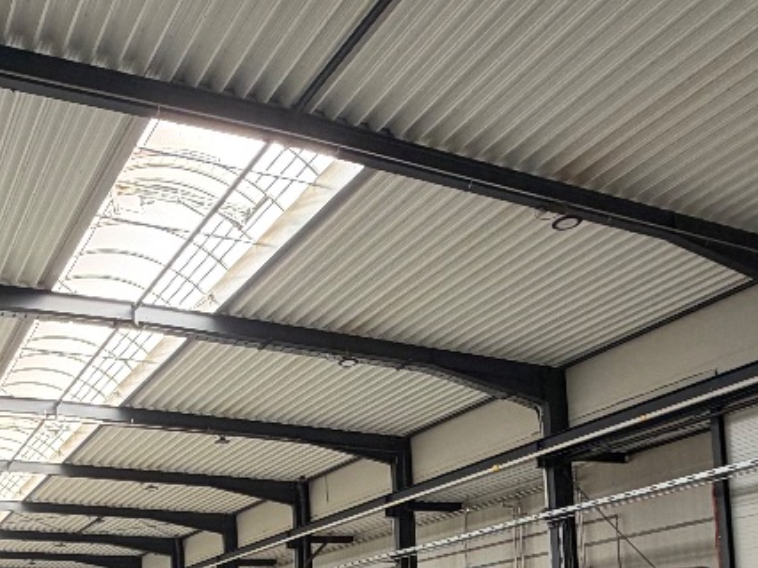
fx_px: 919
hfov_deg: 43.7
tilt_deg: +4.3
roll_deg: +2.6
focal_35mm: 42
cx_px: 215
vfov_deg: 30.7
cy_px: 625
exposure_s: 1/121
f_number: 2.2
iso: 200
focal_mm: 2.22
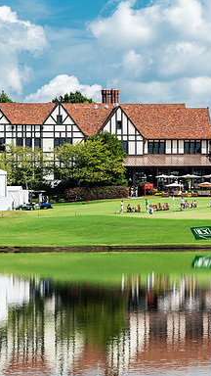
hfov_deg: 6.9
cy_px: 188
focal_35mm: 175
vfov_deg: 12.3
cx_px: 170
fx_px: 1741
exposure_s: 1/125
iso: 125
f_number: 7.1
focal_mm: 110
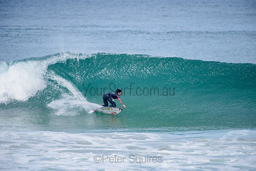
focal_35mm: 500
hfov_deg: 4.1
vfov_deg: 2.8
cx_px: 128
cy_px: 86
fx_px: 3556
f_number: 5.6
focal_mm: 500
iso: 250
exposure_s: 1/2000
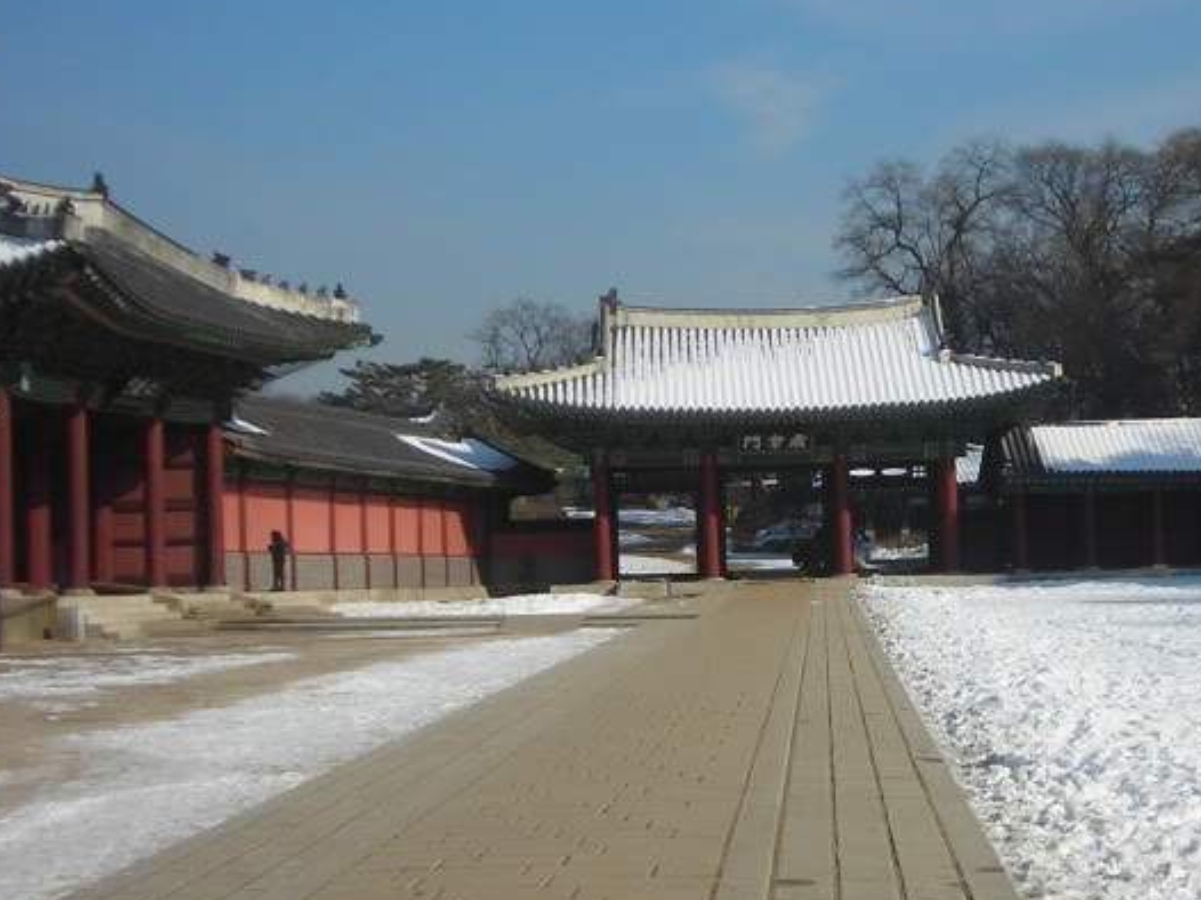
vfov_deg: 19.9
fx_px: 2566
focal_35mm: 74
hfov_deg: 25.9
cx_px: 957
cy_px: 418
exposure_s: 1/298
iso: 50
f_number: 6.4
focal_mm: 6.3
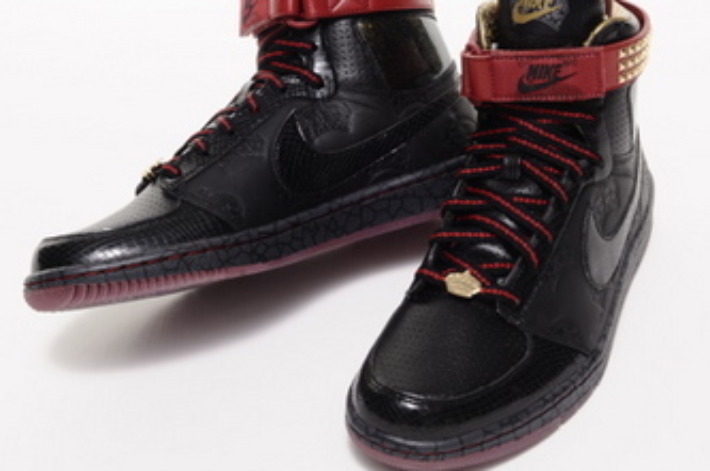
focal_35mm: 70
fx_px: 1374
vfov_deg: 19.4
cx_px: 382
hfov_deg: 29.0
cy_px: 184
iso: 200
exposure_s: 1/125
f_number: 16
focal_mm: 31
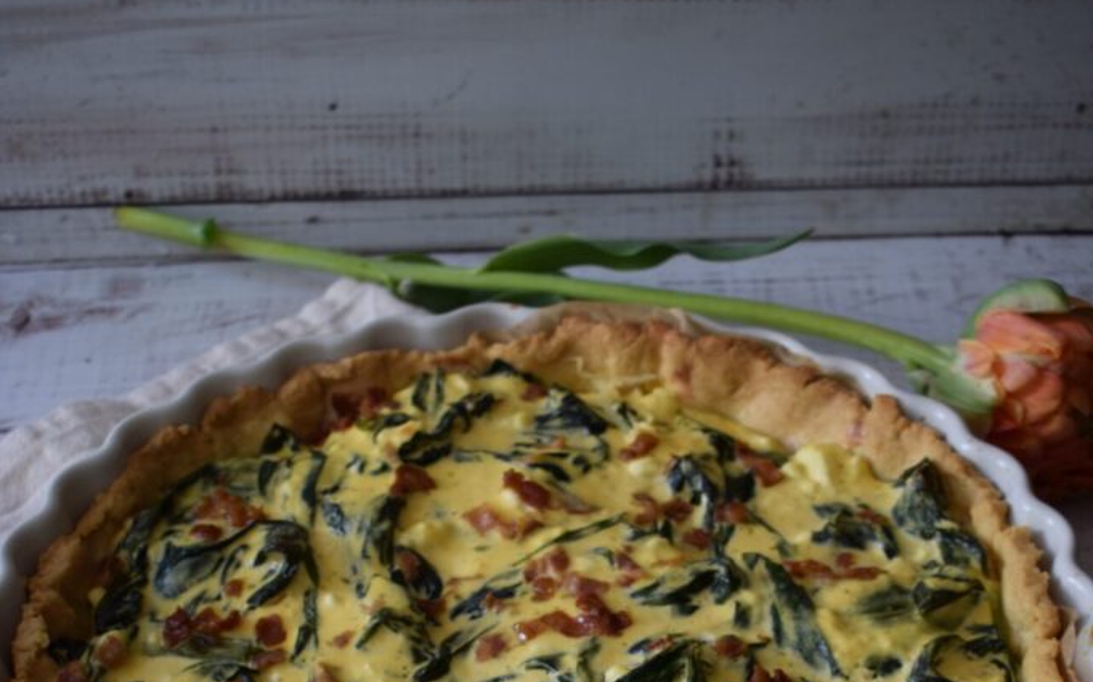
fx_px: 2055
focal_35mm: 69
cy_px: 753
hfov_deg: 29.8
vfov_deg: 18.2
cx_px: 546
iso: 400
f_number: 4.5
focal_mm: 30
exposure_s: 1/80
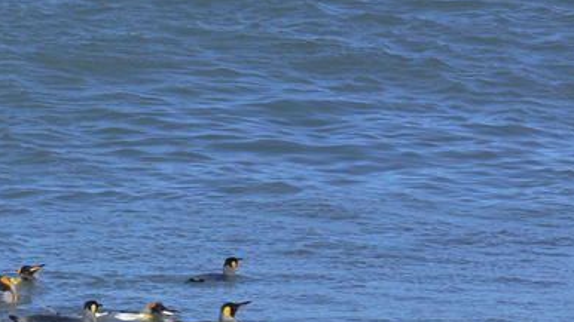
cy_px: 288
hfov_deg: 4.4
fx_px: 7426
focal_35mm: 488
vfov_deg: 2.5
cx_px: -3
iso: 80
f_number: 5.6
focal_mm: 35.9
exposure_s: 1/320
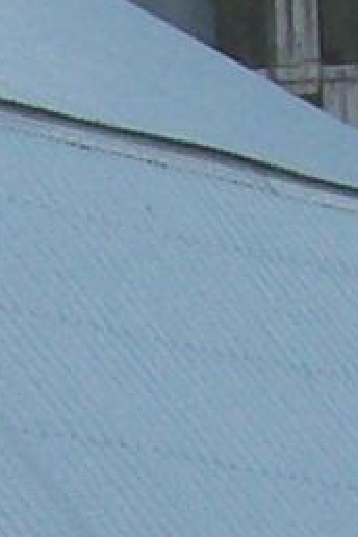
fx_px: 7756
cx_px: -995
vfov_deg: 3.9
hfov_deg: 2.6
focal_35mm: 520
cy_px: 776
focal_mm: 9.4
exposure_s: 1/344
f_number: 6
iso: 80
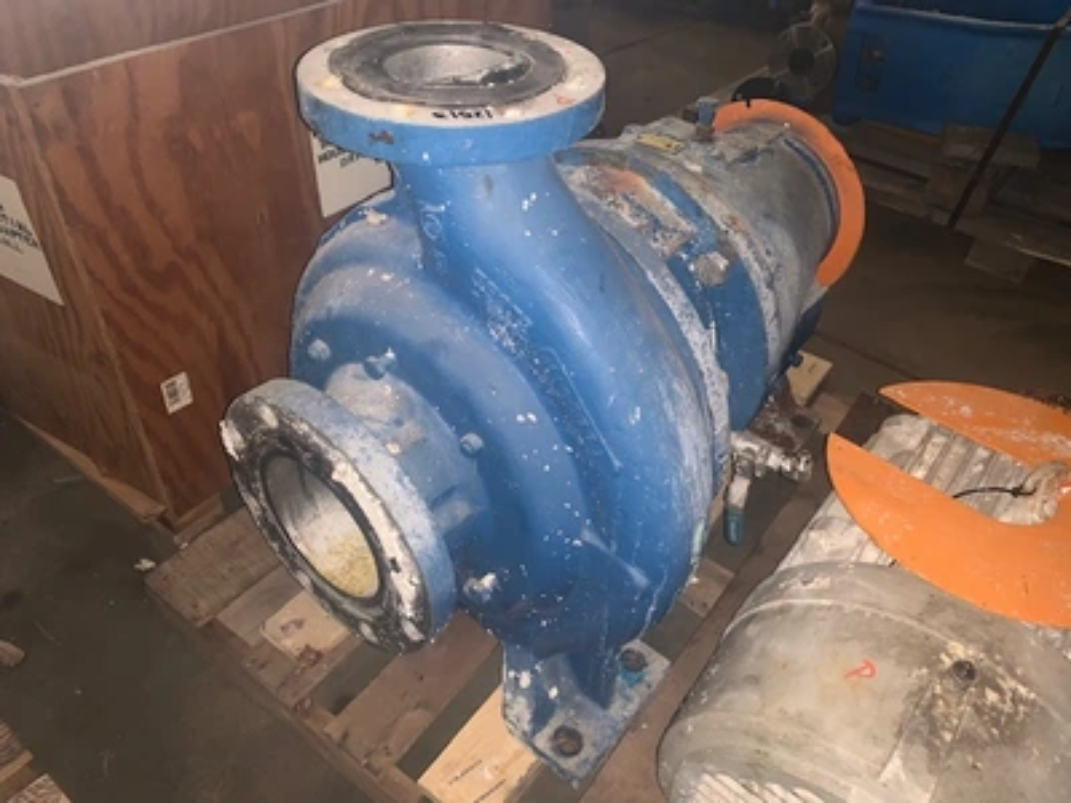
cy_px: 402
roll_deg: -3.9
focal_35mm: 26
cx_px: 536
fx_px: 804
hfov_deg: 67.3
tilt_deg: -39.5
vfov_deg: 53.1
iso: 80
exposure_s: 1/14
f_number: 1.8
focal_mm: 4.25
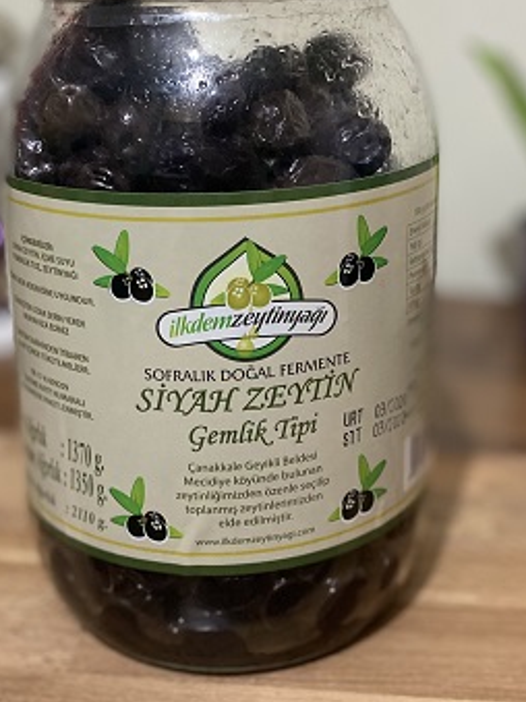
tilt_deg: -14.5
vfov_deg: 40.8
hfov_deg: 31.5
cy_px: 246
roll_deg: +0.8
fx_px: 933
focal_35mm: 46
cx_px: 242
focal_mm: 4.25
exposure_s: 1/33
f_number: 1.8
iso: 400
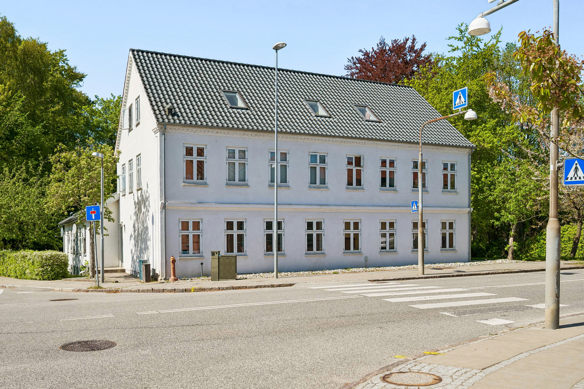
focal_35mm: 31
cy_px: 188
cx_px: 255
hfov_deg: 60.1
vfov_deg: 42.3
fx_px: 503
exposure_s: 1/1600
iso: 280
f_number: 6.3
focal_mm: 27
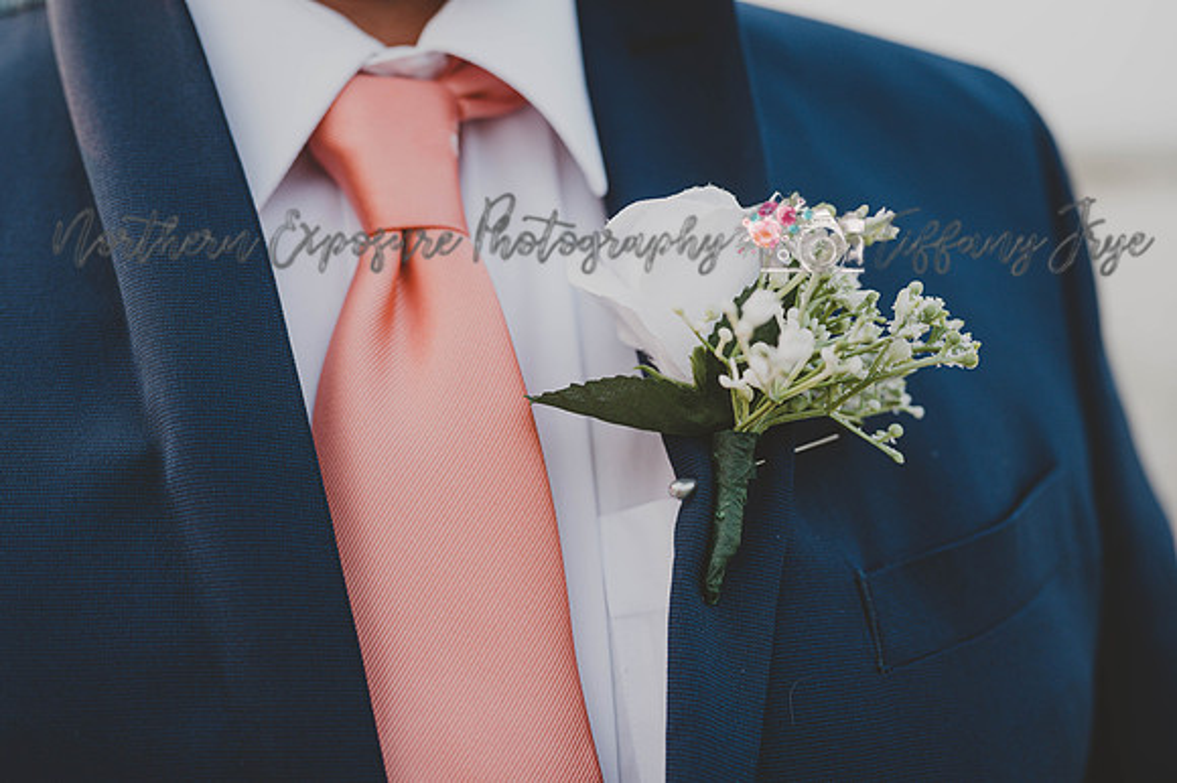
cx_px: 588
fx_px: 1634
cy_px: 392
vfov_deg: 27.0
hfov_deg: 39.6
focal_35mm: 50
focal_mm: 50
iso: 400
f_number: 2.8
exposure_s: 1/250
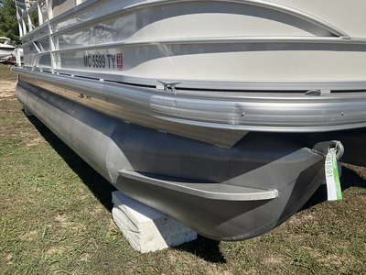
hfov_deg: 61.7
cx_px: 183
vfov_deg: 48.2
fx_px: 307
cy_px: 138
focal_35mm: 29
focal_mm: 3
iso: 25
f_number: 1.8
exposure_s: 1/3322
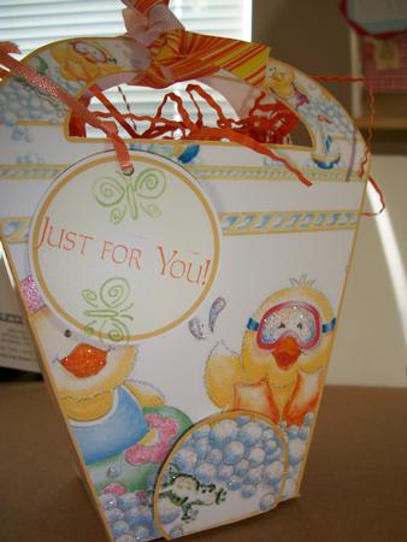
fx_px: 548
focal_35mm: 35
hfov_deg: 40.7
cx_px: 204
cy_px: 271
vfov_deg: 52.6
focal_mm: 6.3
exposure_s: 1/60
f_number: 3.1
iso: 80
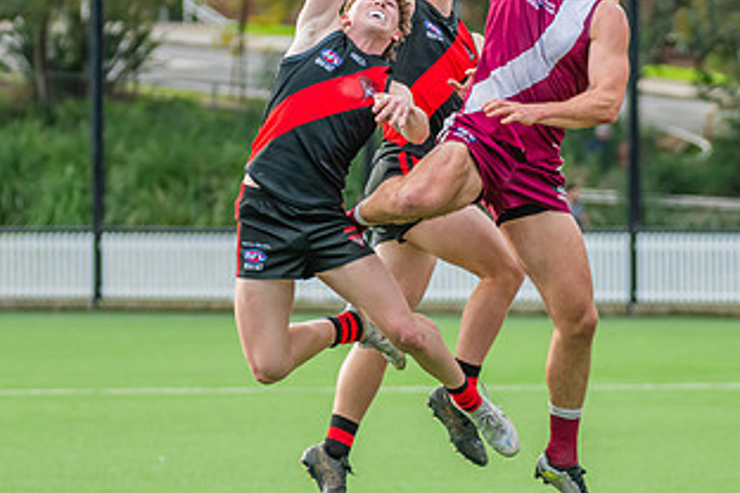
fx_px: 7338
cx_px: 412
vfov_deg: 3.9
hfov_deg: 5.8
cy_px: 262
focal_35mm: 357
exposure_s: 1/1250
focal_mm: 170
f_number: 5
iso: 800
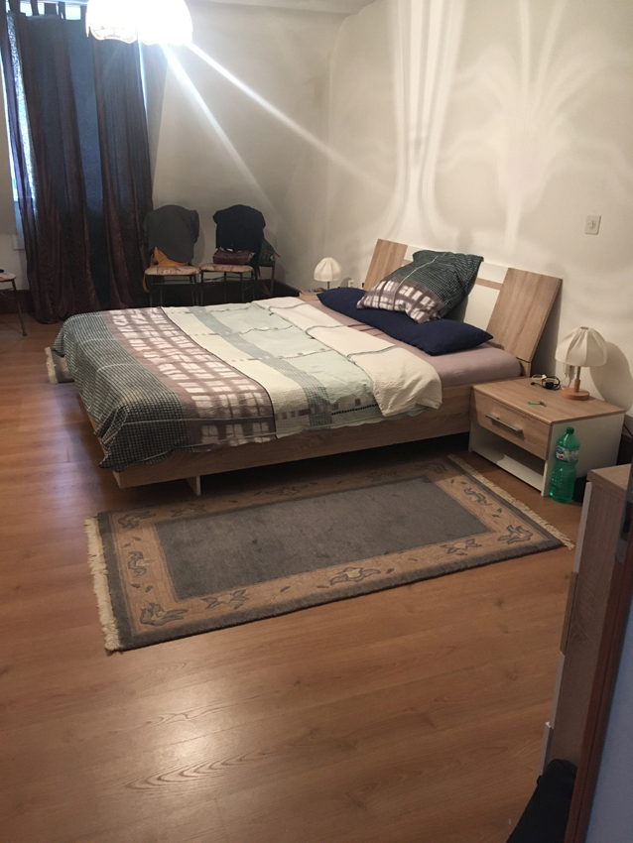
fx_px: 707
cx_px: 316
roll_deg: -1.3
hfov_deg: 48.2
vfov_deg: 61.6
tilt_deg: -22.1
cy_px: 422
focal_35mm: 29
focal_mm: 4.15
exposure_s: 1/33
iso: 250
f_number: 2.2
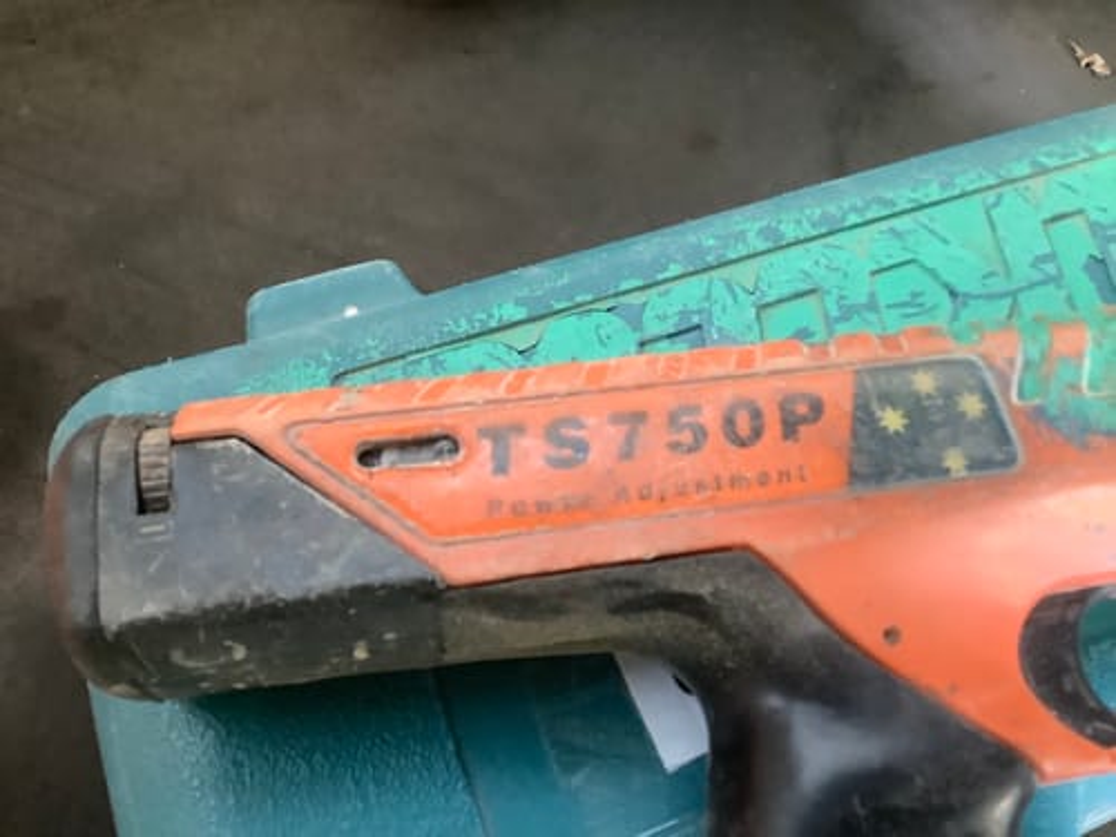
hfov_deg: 58.4
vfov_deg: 45.4
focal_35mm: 31
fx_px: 999
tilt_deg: -62.5
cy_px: 418
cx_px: 558
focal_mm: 3.3
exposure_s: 1/25
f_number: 2.4
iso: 500
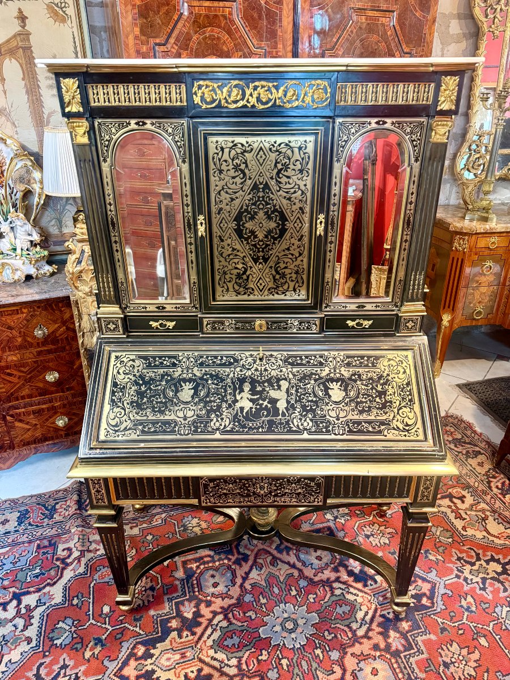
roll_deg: +0.7
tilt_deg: -26.1
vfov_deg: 71.6
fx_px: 471
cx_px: 255
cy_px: 340
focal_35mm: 24
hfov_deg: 56.8
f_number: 1.78
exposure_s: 1/50
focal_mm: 6.76
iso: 500
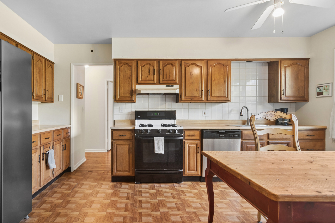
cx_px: 168
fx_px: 167
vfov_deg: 67.4
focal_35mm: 18
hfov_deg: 90.0
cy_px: 112
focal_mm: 12
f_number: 8
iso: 200
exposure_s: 1/2
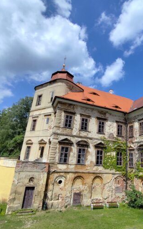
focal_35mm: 23
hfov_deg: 51.4
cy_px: 114
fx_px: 143
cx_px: 102
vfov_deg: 77.2
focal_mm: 1.65
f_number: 2.2
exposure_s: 1/2805
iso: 50
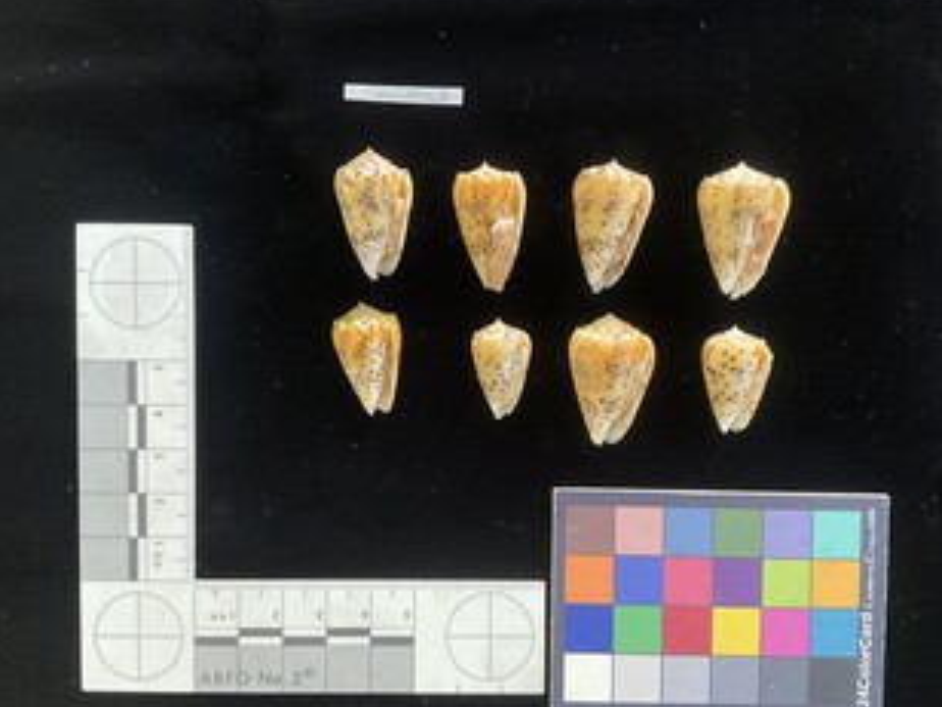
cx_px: 477
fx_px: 898
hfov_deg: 55.4
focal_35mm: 33
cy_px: 381
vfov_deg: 42.9
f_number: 1.8
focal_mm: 3
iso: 250
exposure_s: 1/60
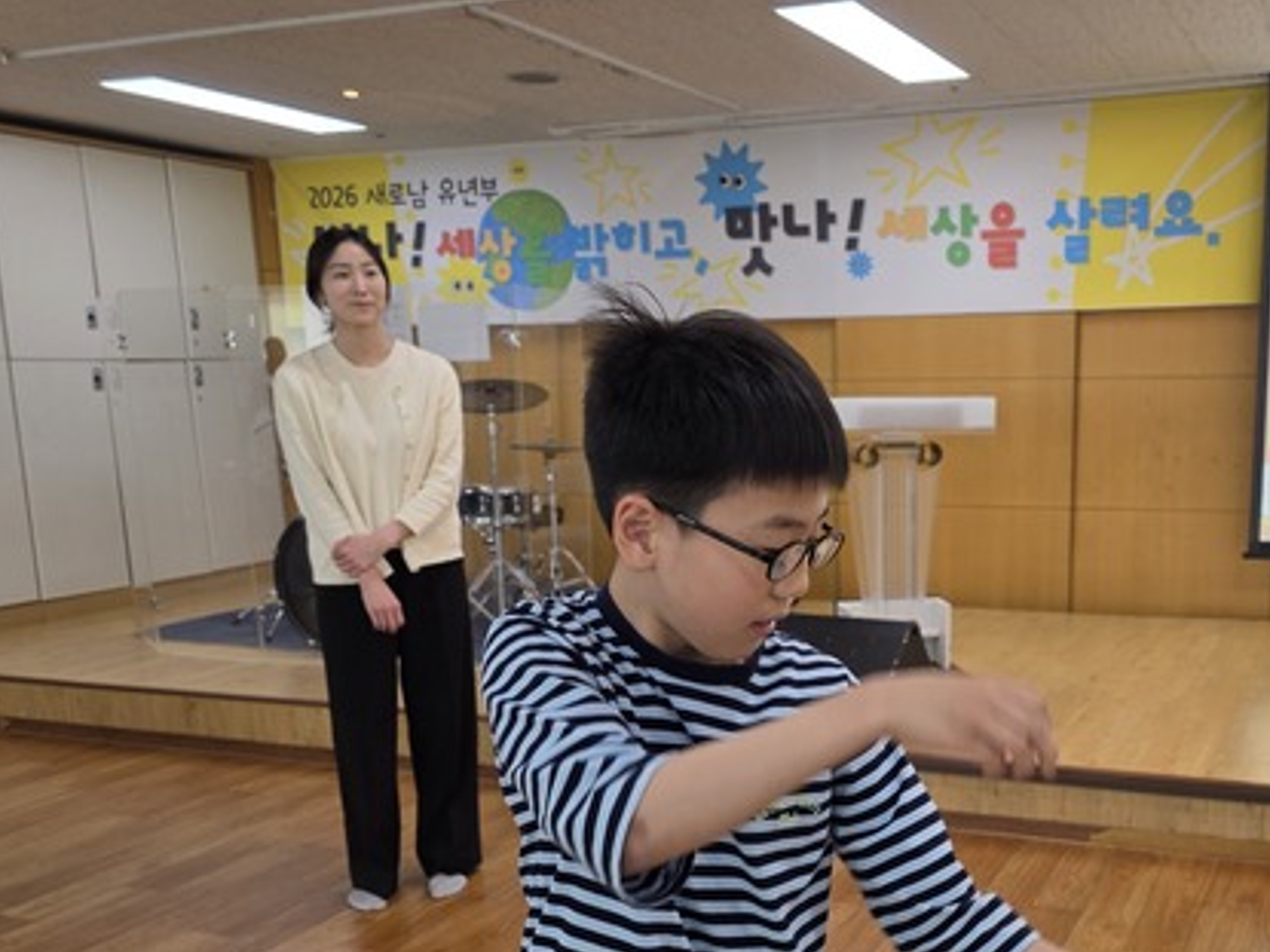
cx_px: 907
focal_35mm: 37
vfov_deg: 38.1
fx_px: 1357
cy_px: 658
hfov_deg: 48.7
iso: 80
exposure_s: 1/120
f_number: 1.7
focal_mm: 6.3
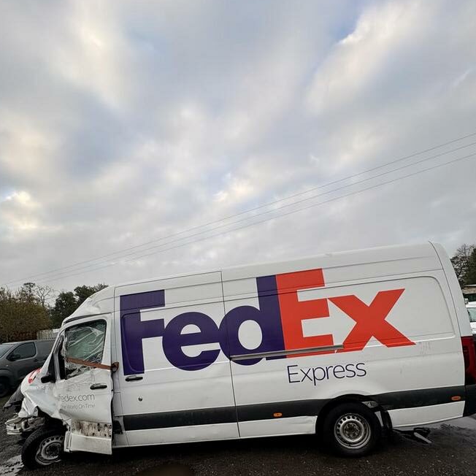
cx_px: 236
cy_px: 319
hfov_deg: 84.0
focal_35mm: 17
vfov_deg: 81.0
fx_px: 264
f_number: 2.2
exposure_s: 1/253
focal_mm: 2.22
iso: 40
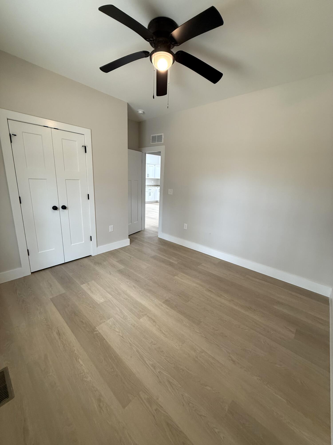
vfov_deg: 102.1
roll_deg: -2.8
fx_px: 180
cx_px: 166
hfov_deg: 85.7
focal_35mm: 14
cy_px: 222
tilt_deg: -13.6
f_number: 2.2
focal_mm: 2.22
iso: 200
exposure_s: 1/60
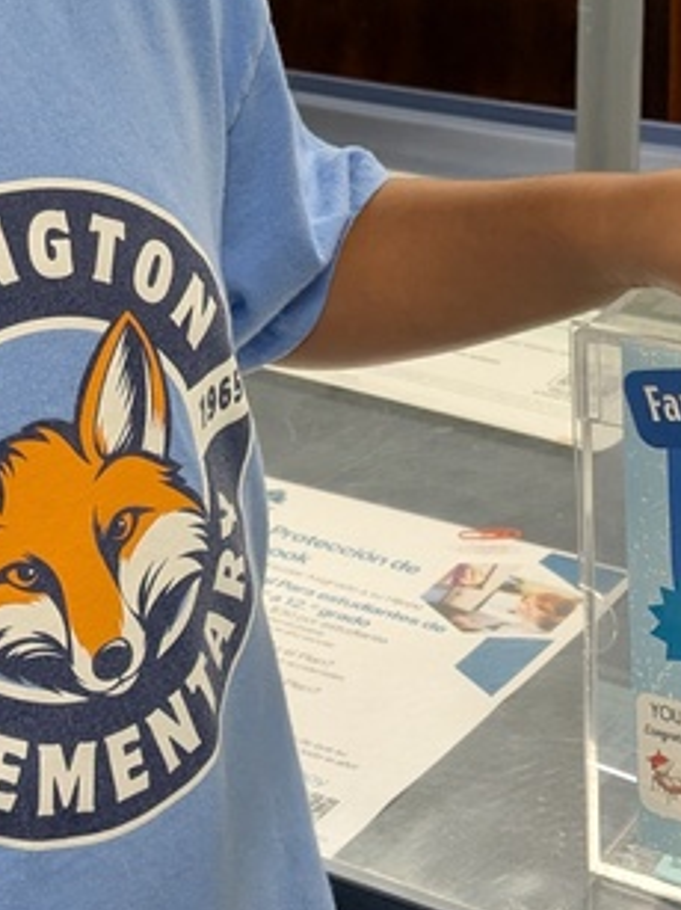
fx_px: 2362
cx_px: 145
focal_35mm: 90
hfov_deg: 16.3
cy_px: 27
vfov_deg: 21.1
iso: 253
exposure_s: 1/120
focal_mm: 4.38
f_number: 1.73
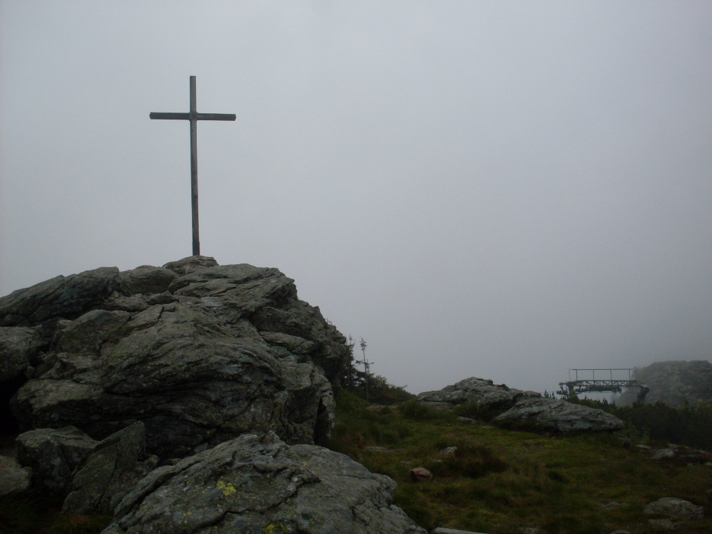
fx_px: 782
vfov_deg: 37.7
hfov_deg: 49.0
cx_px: 356
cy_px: 267
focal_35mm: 38
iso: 80
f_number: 8.4
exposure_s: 1/250
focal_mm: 6.3
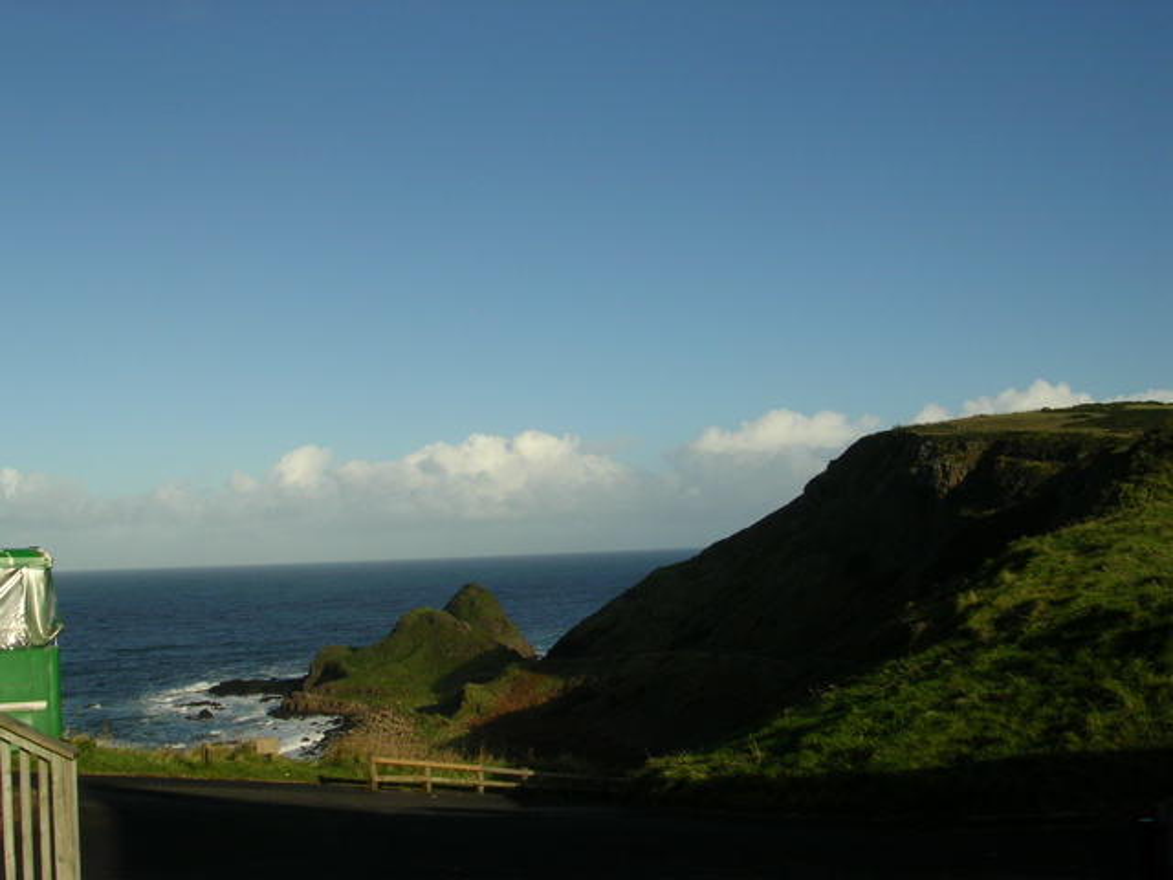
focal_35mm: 38
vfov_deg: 37.7
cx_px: 586
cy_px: 440
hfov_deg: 49.0
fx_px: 1288
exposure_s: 1/455
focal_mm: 5.8
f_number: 5.6
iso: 50
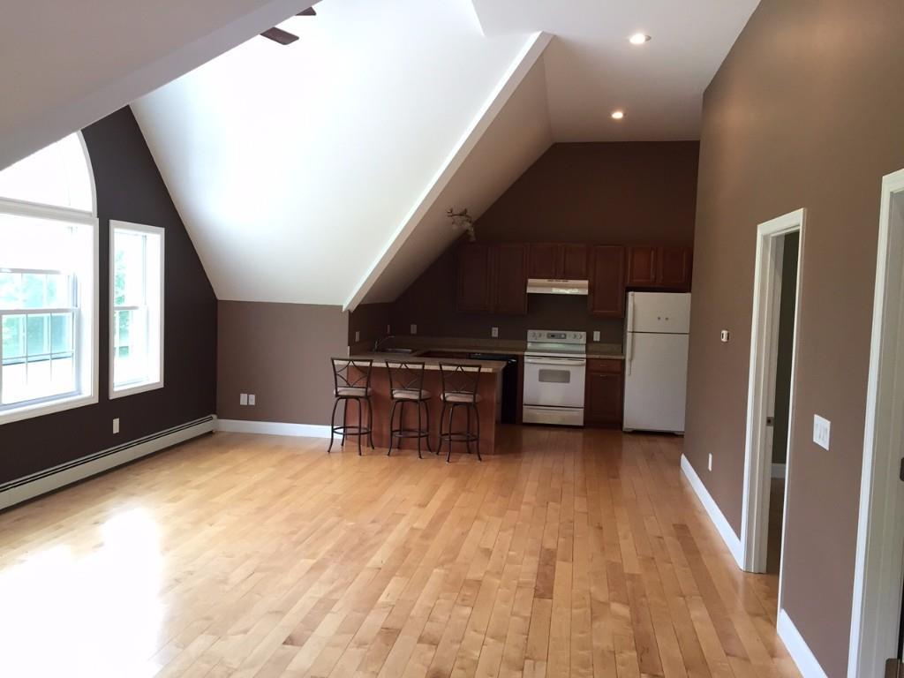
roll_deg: -2.0
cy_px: 339
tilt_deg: -4.3
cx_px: 452
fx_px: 757
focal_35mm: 29
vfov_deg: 48.2
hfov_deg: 61.7
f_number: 2.2
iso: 50
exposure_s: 1/30
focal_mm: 4.15
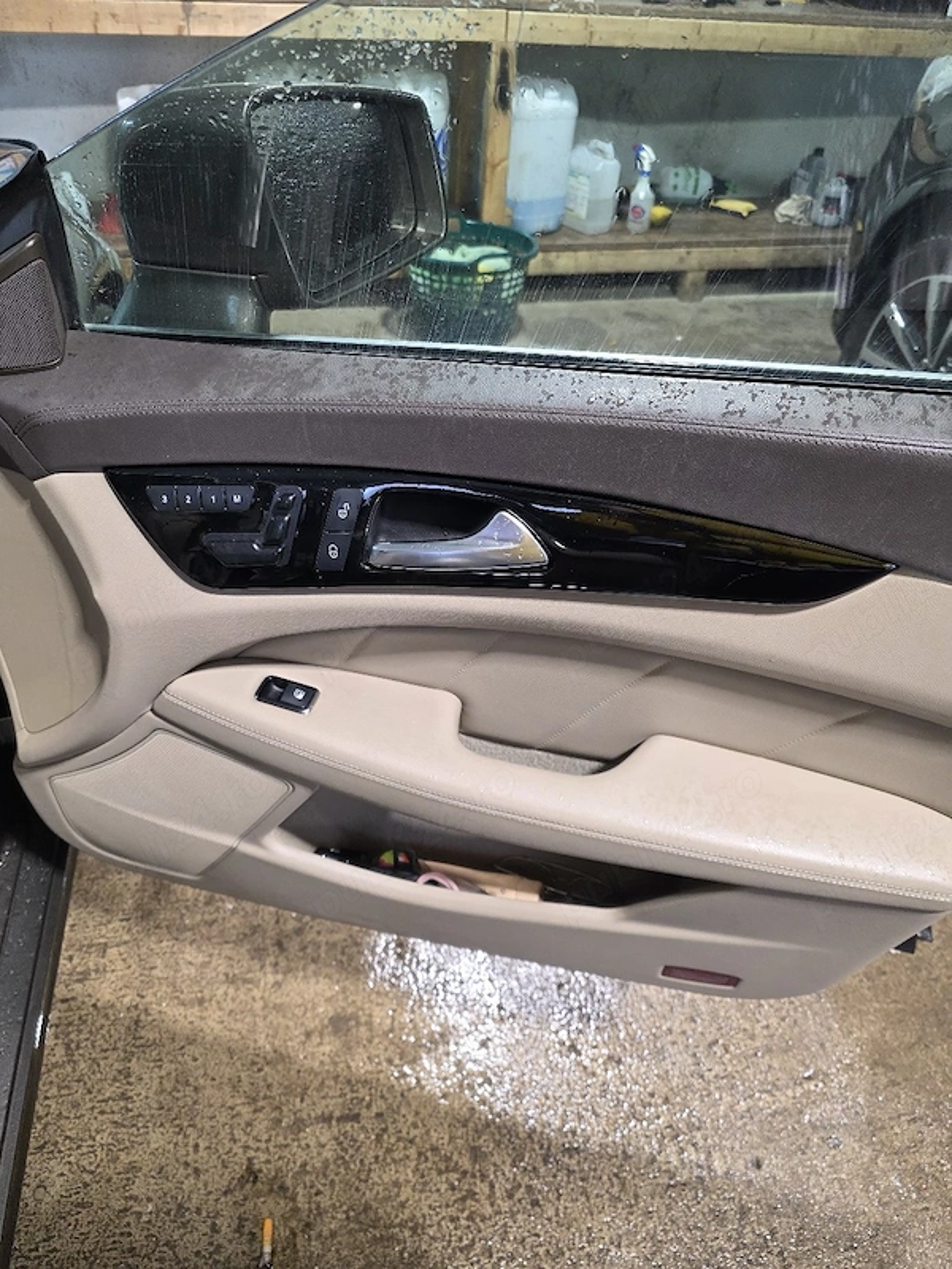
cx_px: 476
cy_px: 634
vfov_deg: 73.9
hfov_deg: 58.9
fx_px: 843
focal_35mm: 23
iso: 250
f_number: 1.7
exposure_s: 1/182
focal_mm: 6.3
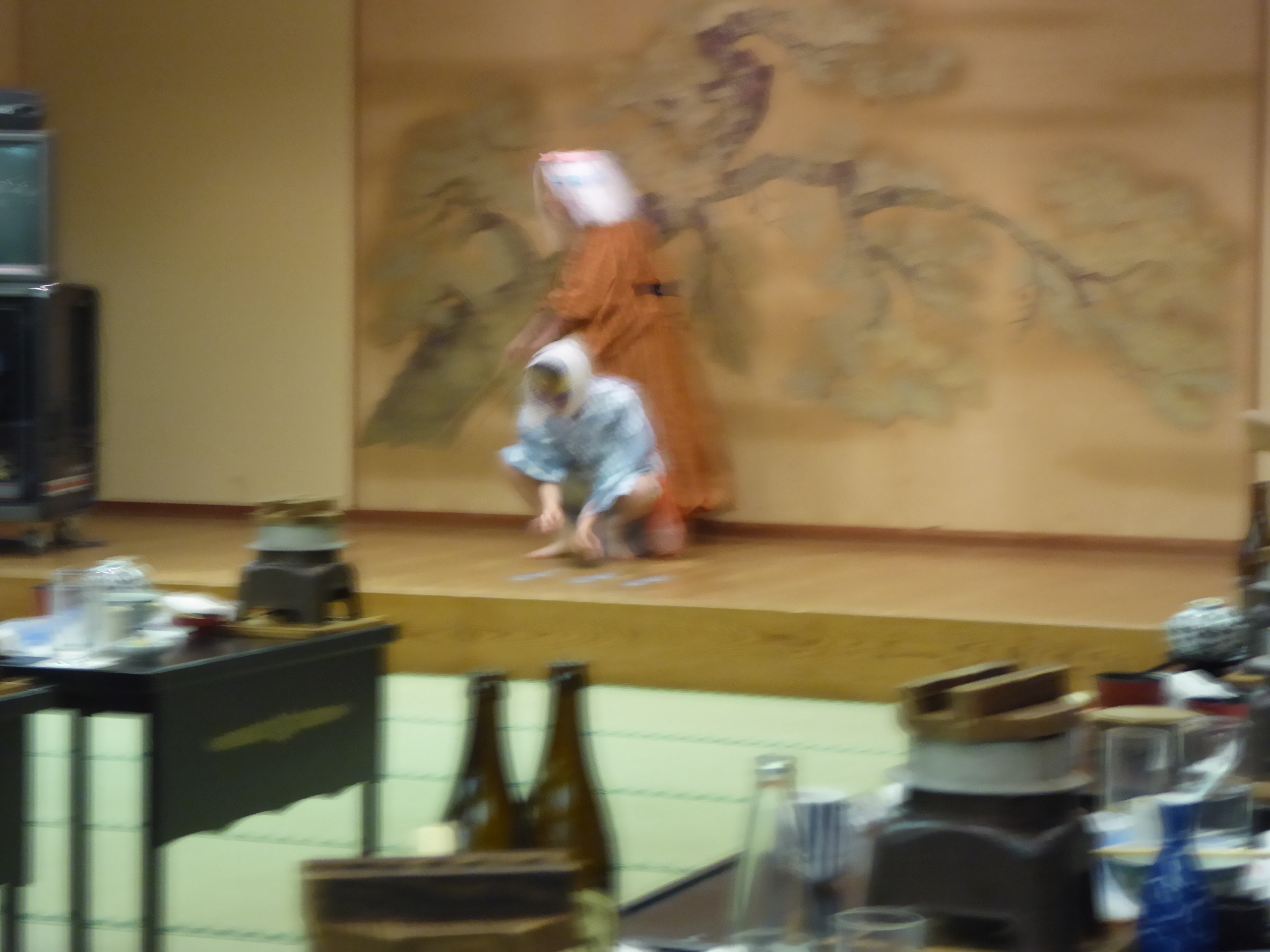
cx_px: 635
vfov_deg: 17.4
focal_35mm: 85
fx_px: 3119
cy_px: 476
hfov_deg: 23.0
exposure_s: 1/5
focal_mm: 14.1
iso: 400
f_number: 4.7
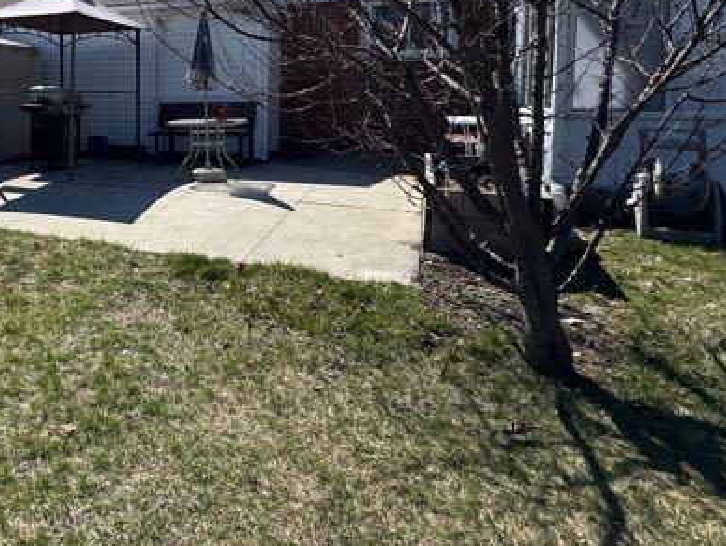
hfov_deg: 50.2
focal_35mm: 30
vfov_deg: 45.3
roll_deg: +0.4
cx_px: 22
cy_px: 139
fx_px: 630
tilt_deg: -3.9
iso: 50
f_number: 2.2
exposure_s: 1/2273
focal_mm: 2.22
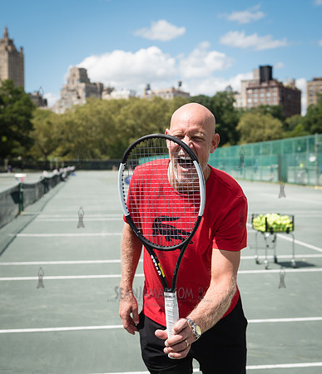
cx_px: 166
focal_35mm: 52
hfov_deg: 30.4
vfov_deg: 35.1
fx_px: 593
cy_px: 187
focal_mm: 38
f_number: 4
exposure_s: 1/2000
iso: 200
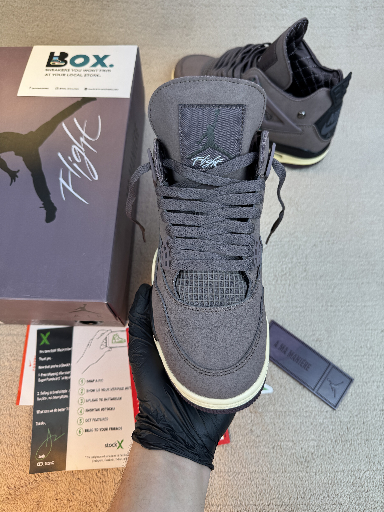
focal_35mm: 24
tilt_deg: -64.8
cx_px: 192
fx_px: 355
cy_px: 256
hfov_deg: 56.8
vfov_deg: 71.6
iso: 80
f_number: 1.78
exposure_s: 1/402
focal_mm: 6.76
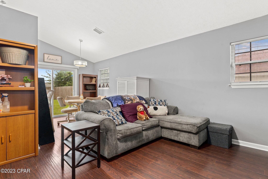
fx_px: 132
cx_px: 134
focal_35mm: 18
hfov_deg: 91.0
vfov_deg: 68.3
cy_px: 90
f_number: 8
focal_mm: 17.7
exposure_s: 1
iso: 1000
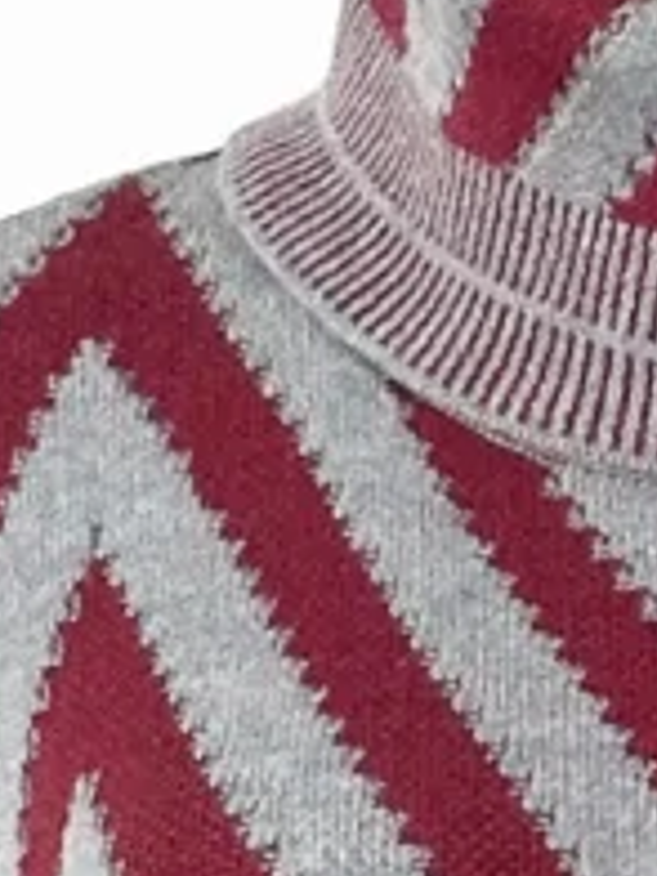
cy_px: 1546
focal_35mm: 376
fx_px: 9515
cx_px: 729
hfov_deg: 3.9
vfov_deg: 5.2
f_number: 1.78
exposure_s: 1/139
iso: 50
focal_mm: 6.86
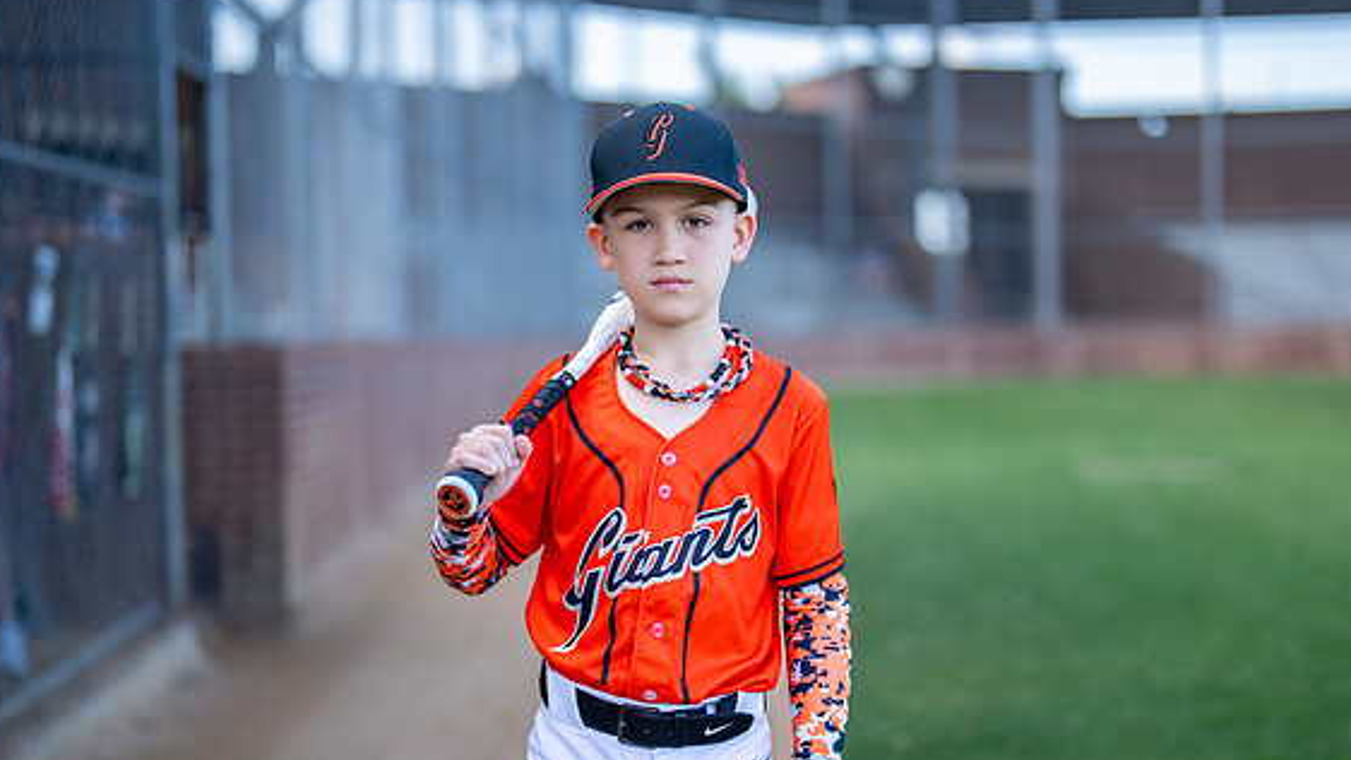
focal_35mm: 62
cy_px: 471
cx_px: 681
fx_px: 2221
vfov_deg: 19.4
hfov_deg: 33.8
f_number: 1.2
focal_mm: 50
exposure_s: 1/1600
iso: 125
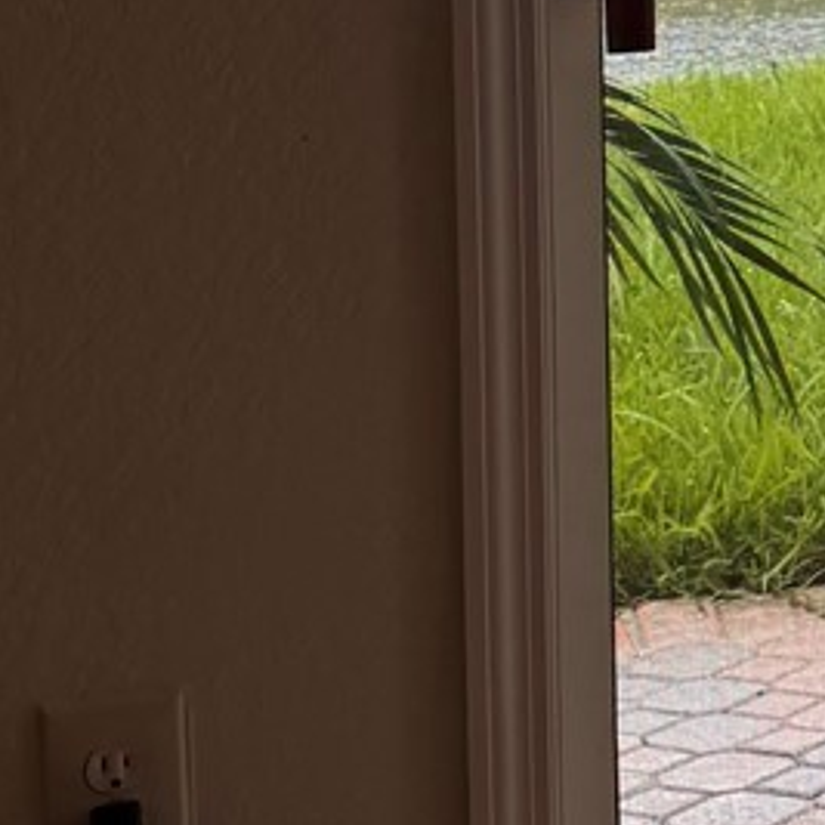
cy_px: -201
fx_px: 3424
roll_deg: +1.1
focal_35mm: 127
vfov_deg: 13.3
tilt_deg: -2.5
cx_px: 1721
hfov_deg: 12.0
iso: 80
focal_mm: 6.76
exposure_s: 1/1172
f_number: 1.78
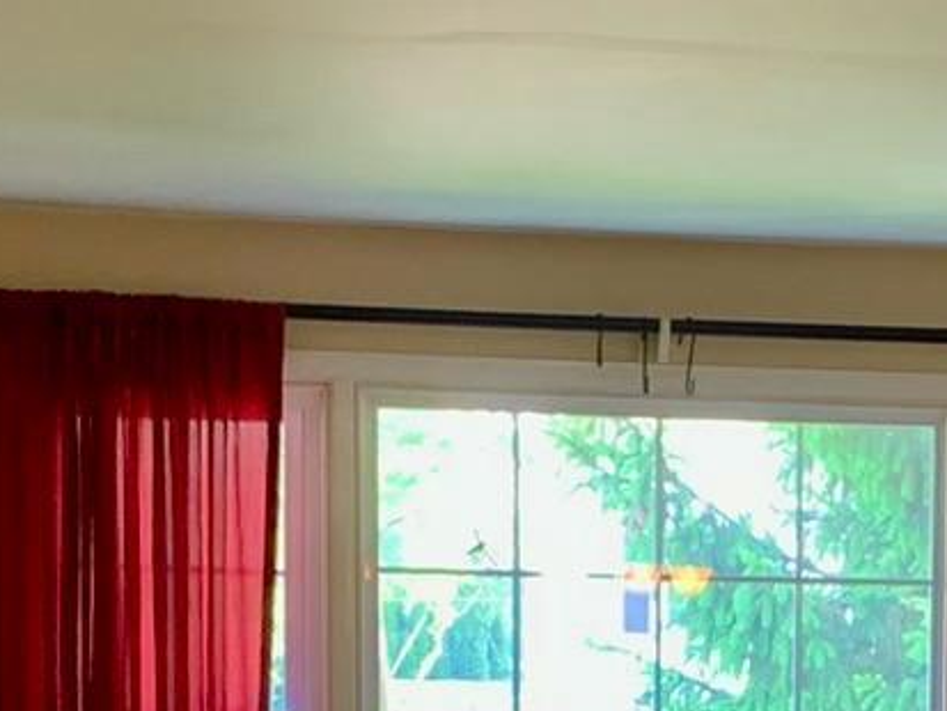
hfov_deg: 14.9
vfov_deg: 11.1
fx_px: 3530
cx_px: 1011
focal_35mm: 129
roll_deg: -0.6
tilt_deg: -5.3
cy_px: 1023
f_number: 1.8
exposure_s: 1/60
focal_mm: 4.25
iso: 125
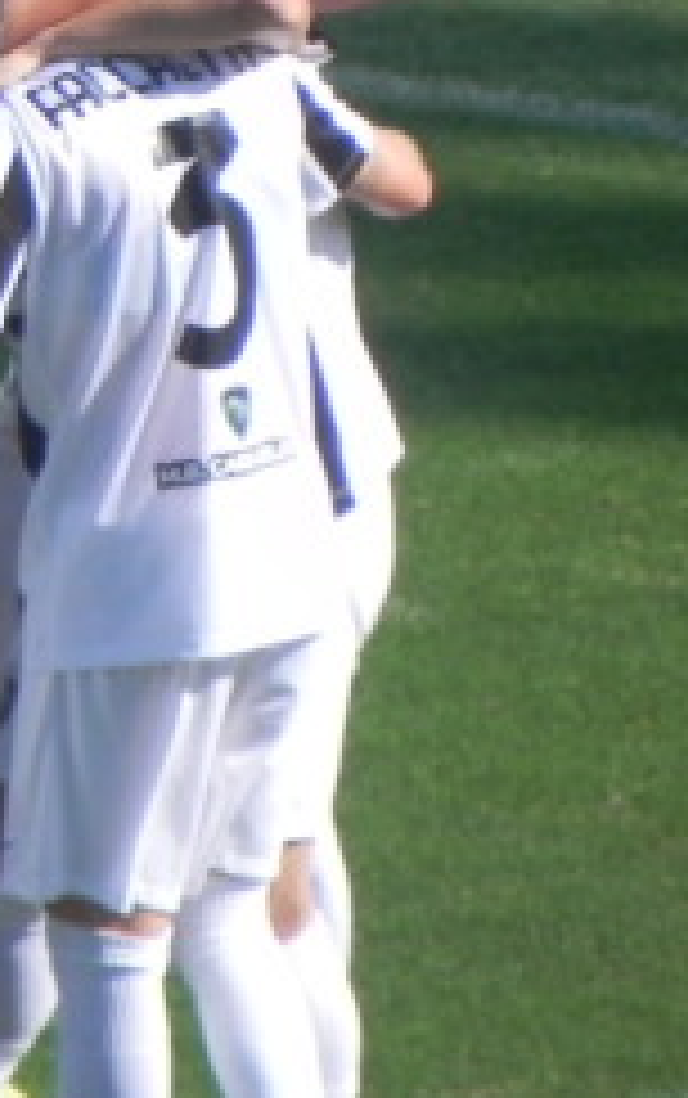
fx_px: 56388
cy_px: 45
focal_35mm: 1884
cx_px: -310
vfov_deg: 1.1
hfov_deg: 0.7
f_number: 6.3
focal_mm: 120
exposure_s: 1/385
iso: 160
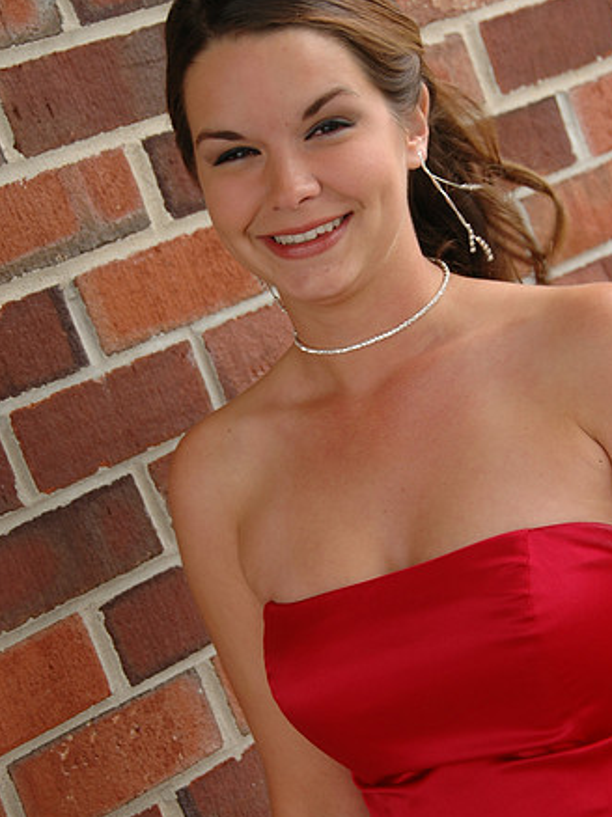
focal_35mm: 107
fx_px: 2525
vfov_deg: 18.4
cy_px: 474
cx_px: 327
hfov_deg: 13.8
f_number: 5.6
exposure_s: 1/25
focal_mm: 56
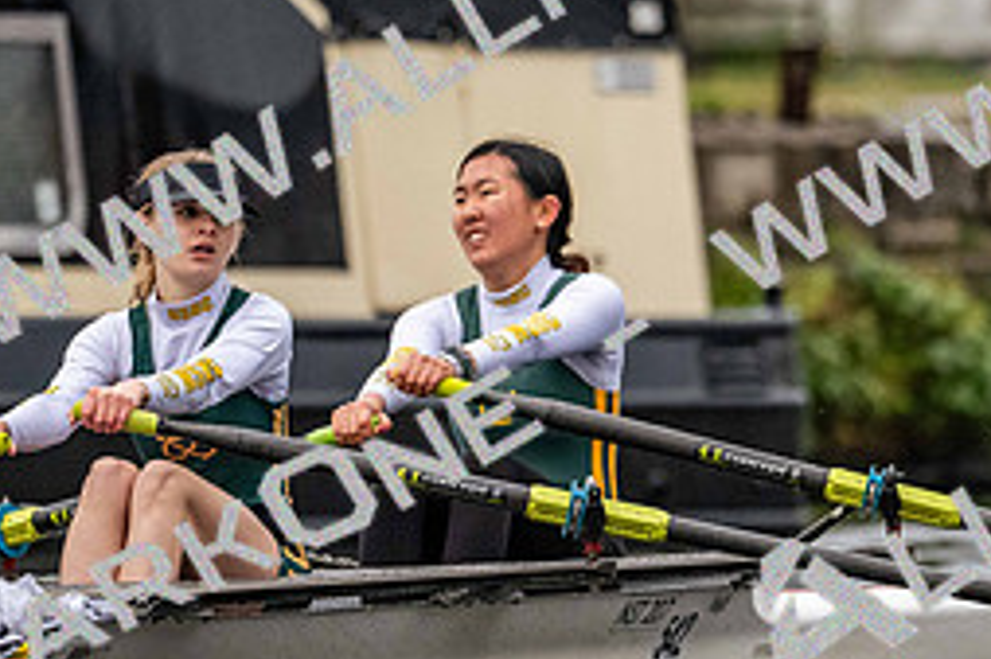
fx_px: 25171
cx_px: 425
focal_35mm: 915
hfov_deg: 2.3
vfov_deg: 1.5
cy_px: 355
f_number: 4.5
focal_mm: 400
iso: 4500
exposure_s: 1/2000
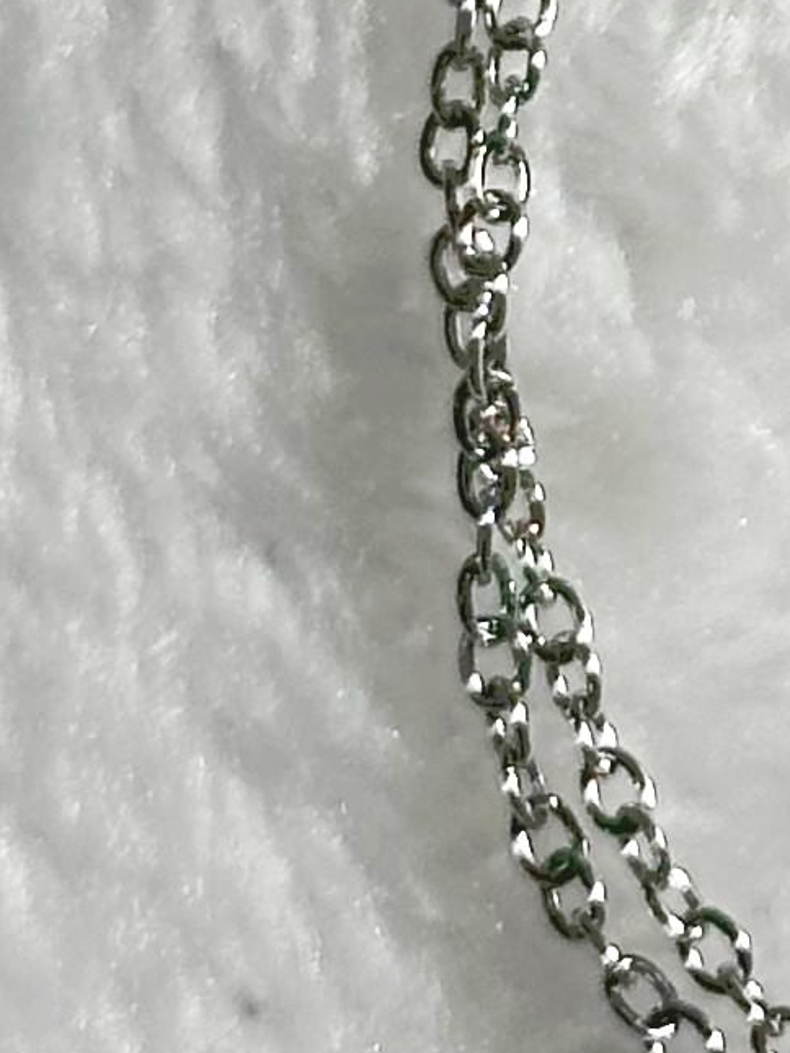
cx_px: 1577
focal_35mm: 300
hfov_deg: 4.9
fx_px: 9126
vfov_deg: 6.5
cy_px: -516
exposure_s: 1/3367
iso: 64
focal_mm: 6.86
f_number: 1.78
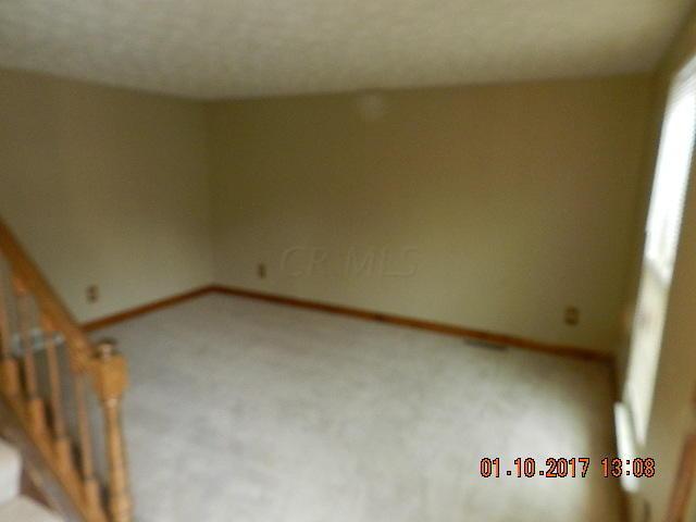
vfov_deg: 58.9
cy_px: 261
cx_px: 348
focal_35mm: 23
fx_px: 462
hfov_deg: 73.9
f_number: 3.4
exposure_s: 1/6
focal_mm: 4
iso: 400
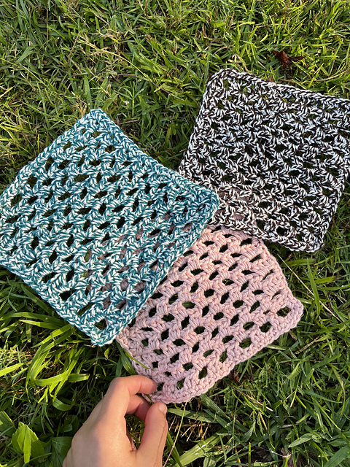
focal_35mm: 26
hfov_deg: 53.1
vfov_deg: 67.3
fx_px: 351
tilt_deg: -82.7
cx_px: 175
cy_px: 234
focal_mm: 5.1
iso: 50
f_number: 1.6
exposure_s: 1/510
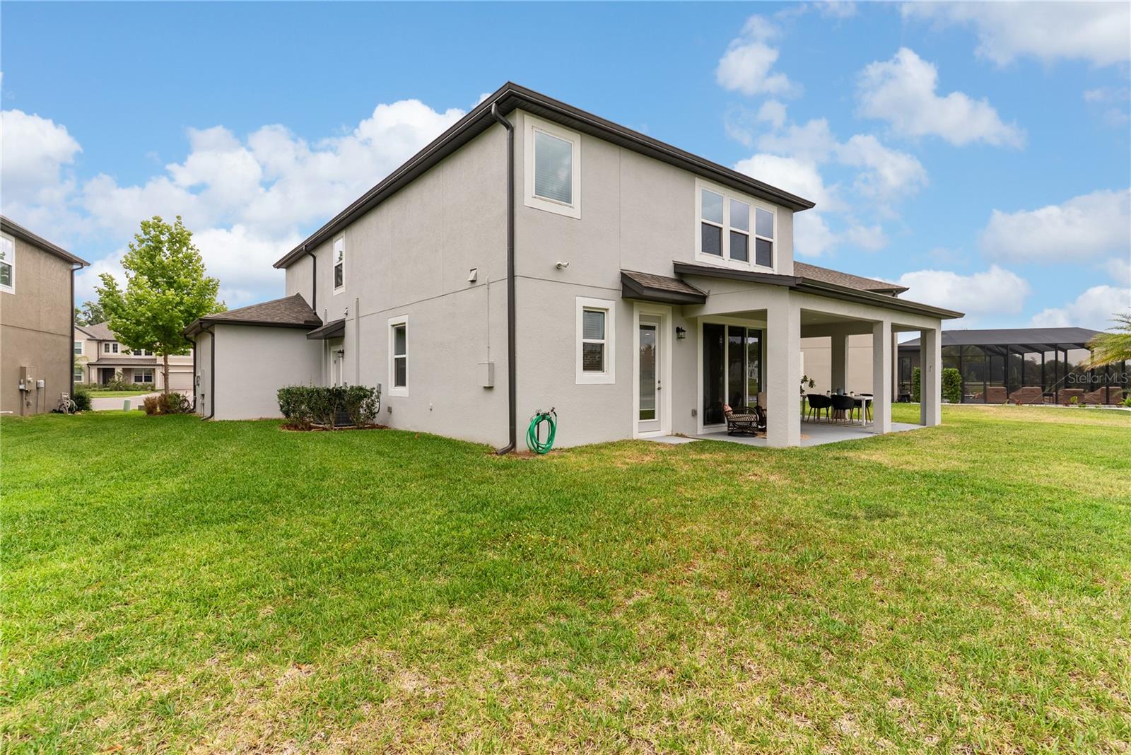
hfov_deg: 93.3
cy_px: 378
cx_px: 566
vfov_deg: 70.5
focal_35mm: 17
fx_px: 534
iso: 100
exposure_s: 1/10
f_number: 8
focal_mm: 17
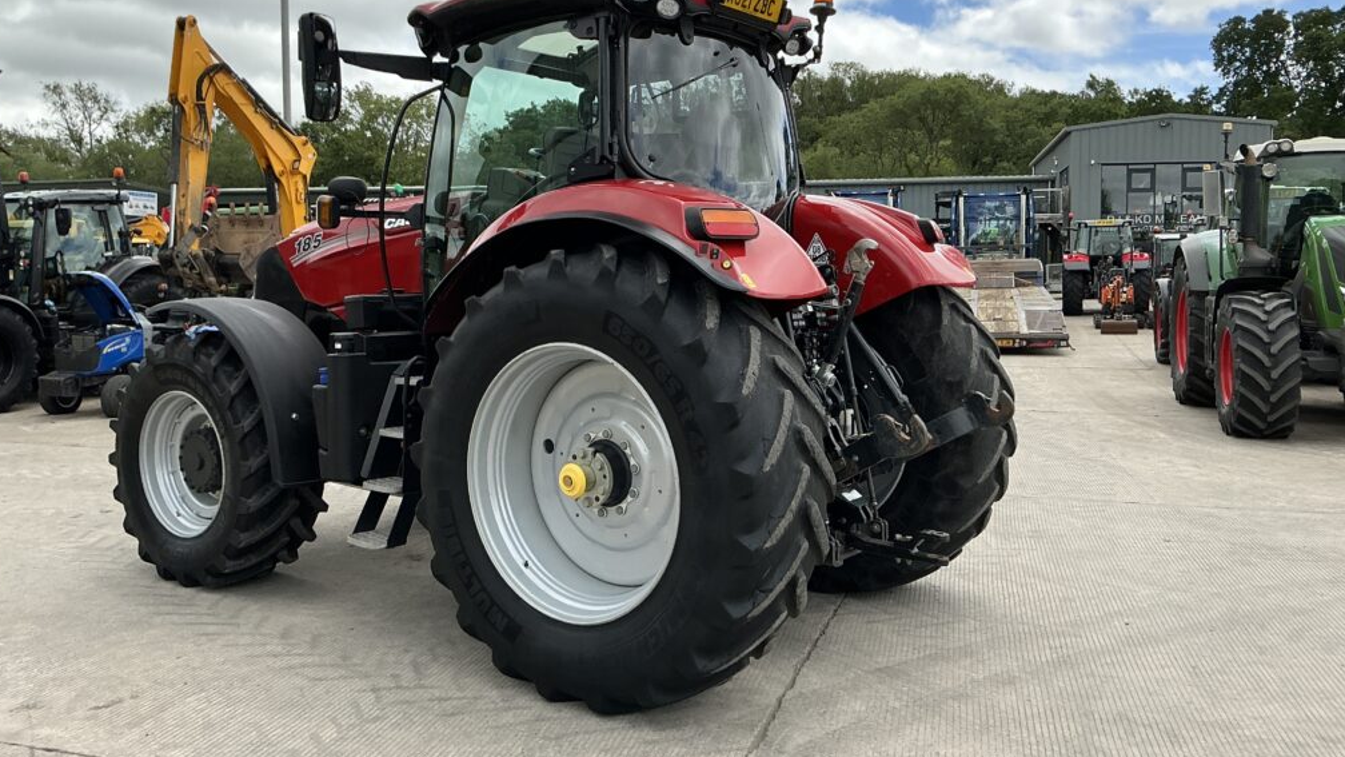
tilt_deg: +0.5
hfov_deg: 62.6
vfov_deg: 37.7
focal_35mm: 31
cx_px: 663
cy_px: 314
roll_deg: -1.1
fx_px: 1106
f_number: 1.8
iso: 25
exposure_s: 1/1577
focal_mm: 3
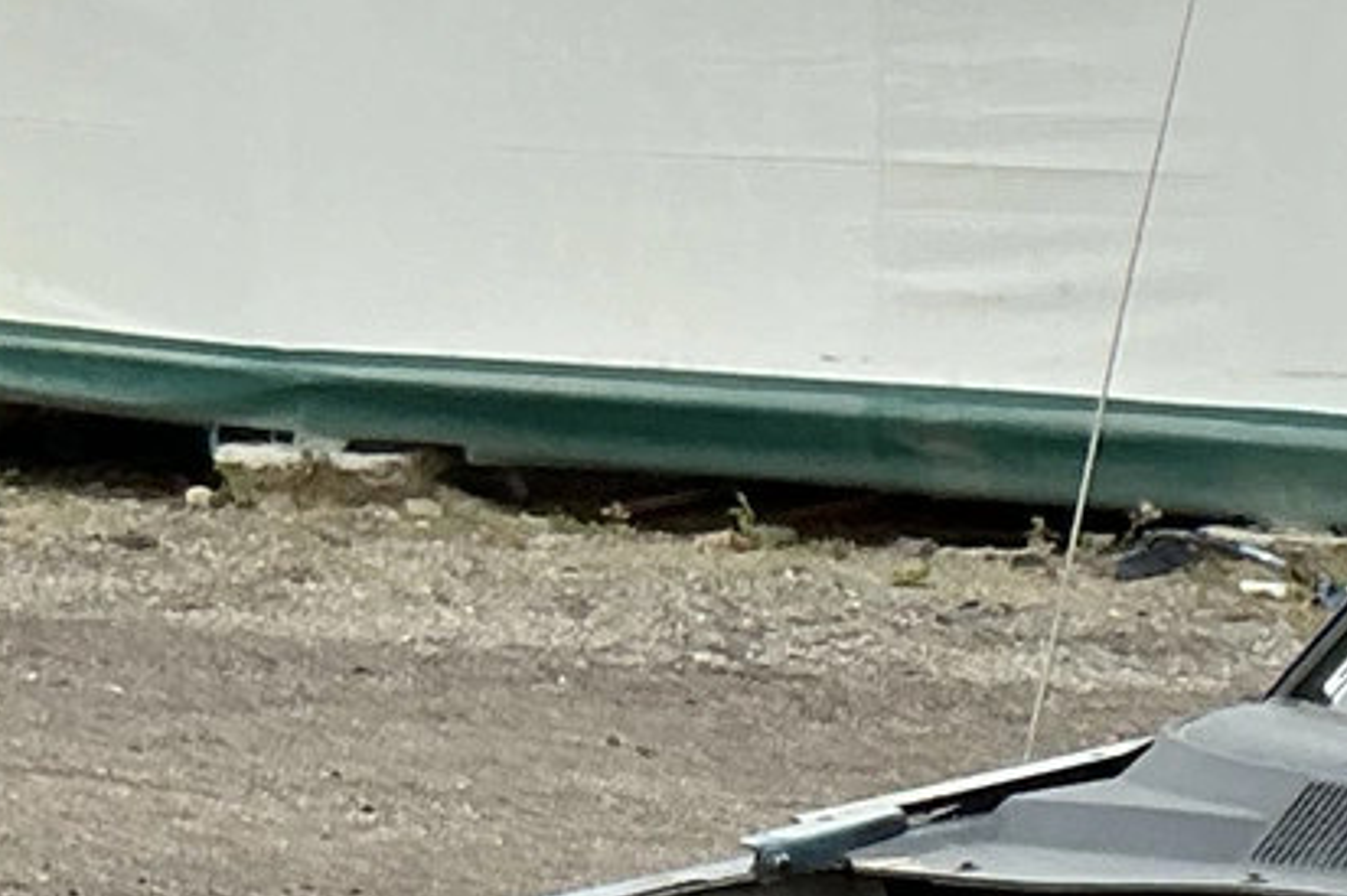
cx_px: 2094
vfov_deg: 9.4
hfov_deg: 13.6
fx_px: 5273
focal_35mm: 141
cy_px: 1466
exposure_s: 1/666
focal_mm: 3
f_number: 1.8
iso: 25
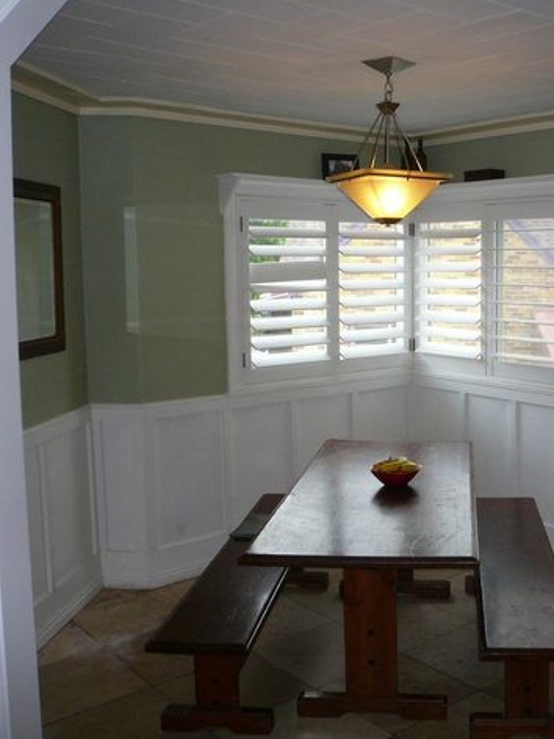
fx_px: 811
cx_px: 413
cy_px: 370
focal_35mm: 38
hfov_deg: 36.9
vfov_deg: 49.0
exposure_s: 1/160
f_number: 2.8
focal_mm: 4.6
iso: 100
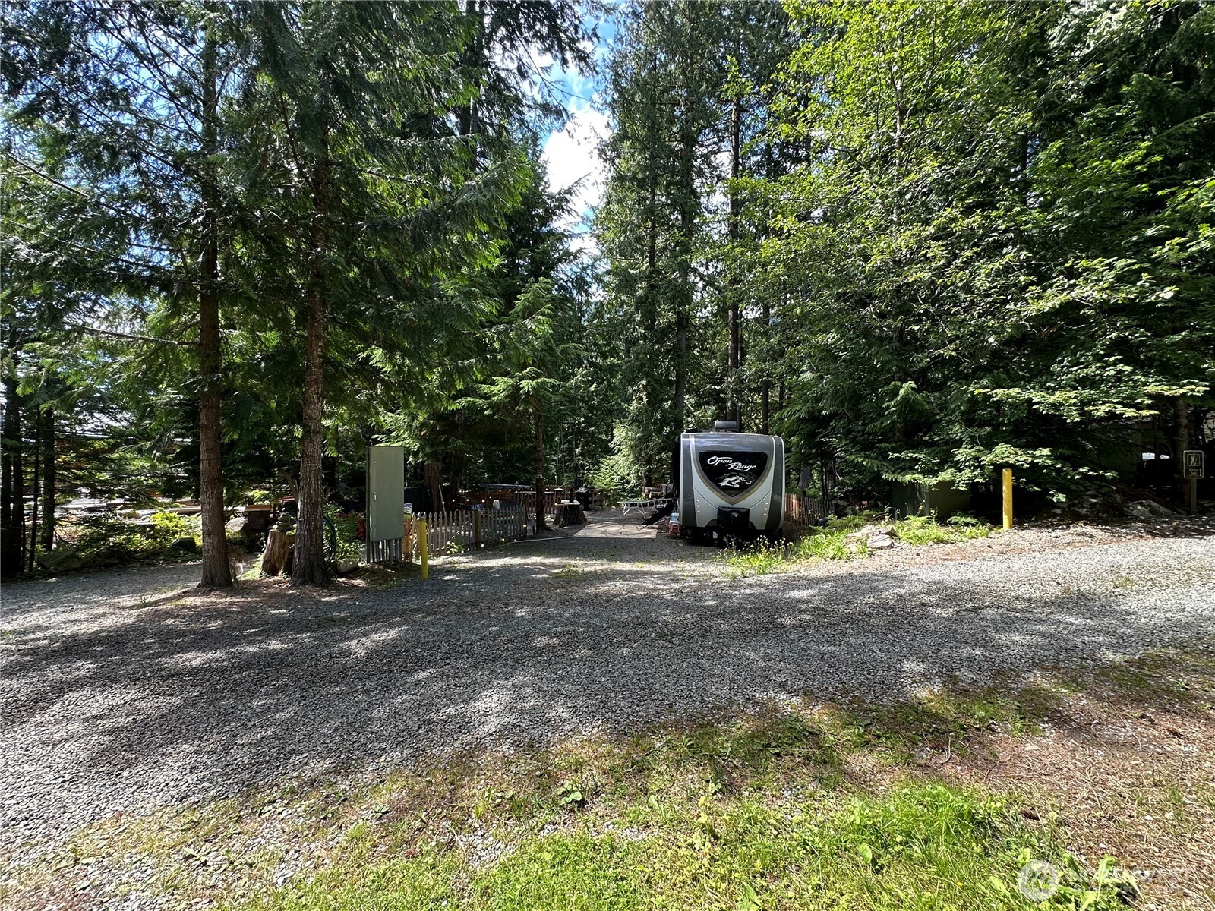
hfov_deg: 102.1
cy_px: 456
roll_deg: -0.8
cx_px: 608
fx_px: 491
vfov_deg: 85.7
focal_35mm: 14
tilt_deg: +0.3
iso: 40
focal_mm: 2.22
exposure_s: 1/143
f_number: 2.2
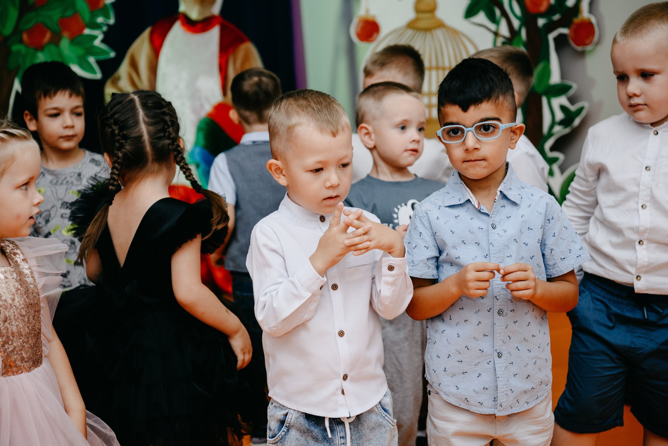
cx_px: 334
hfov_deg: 28.8
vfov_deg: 19.5
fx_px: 1299
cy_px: 223
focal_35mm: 70
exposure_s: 1/160
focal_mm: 70
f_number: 4
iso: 250
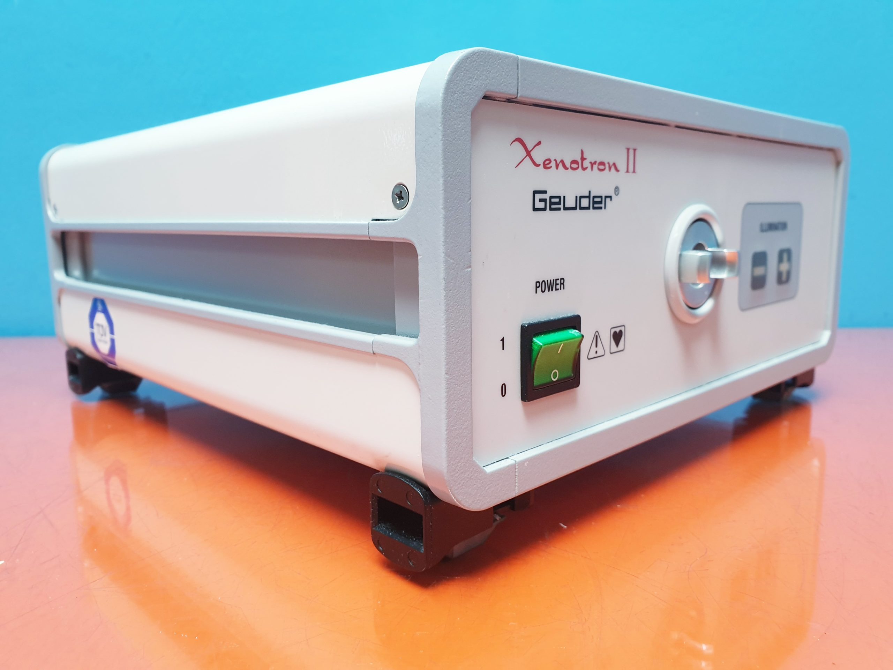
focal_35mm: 26
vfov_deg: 53.1
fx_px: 671
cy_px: 335
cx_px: 446
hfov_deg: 67.3
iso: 160
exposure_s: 1/50
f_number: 2.4
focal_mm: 4.3
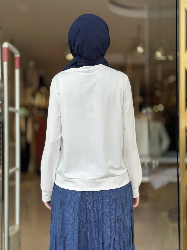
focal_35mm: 48
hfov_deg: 30.3
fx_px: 346
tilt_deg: +0.6
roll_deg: +0.3
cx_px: 94
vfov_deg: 39.7
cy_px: 125
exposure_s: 1/1212
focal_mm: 6.86
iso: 80
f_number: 1.78
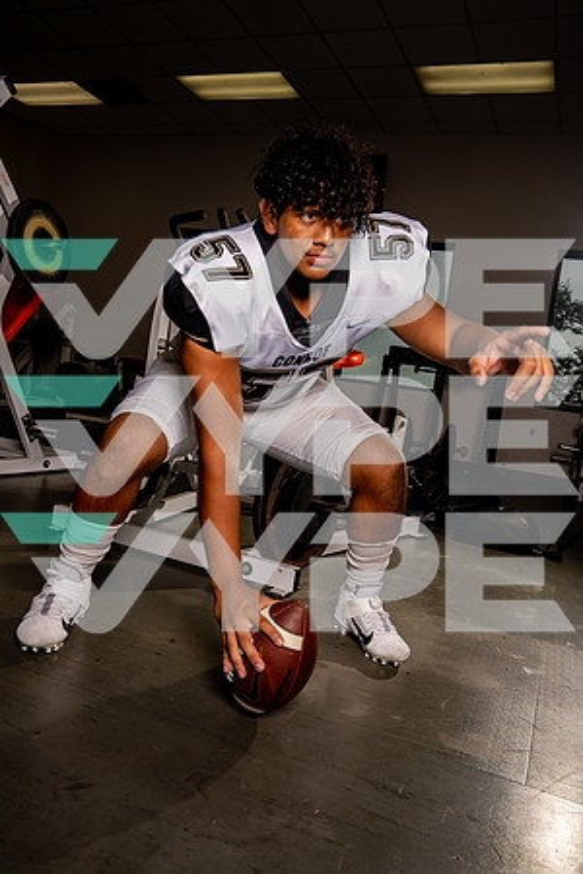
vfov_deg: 65.5
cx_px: 292
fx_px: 680
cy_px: 437
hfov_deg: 46.4
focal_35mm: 28
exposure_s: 1/320
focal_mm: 28
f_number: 5.6
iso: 100
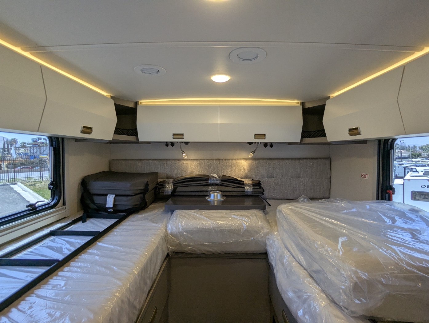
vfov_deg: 78.2
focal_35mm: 16
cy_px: 162
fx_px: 199
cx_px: 214
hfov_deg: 94.4
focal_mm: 2.35
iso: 109
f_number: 2.2
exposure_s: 1/245
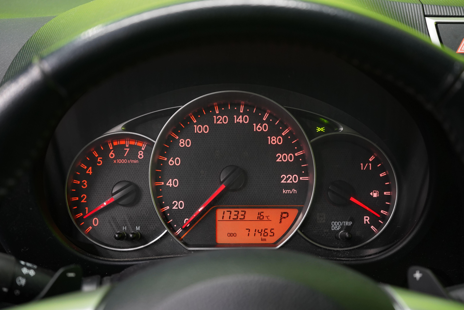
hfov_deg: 37.5
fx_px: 683
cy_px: 155
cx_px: 232
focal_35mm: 53
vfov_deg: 25.5
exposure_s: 1/25
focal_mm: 53
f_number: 5
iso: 1250
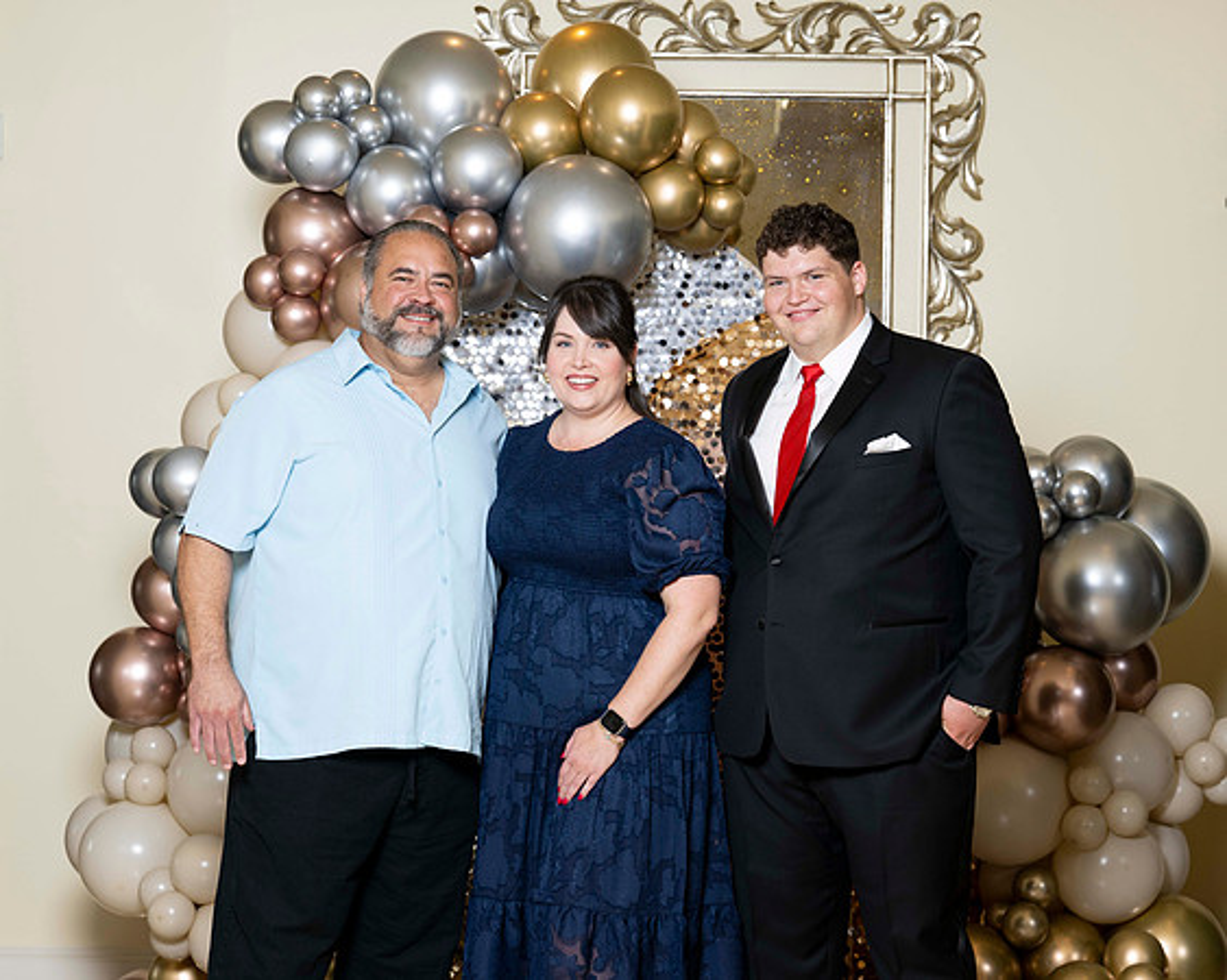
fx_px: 3845
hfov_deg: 18.1
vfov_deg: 14.5
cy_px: 509
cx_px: 614
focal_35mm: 106
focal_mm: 86
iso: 250
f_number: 5.6
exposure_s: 1/200
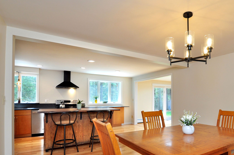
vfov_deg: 58.5
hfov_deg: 79.6
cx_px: 148
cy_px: 99
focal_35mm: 21
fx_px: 136
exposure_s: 1/40
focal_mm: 10
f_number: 5
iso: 200
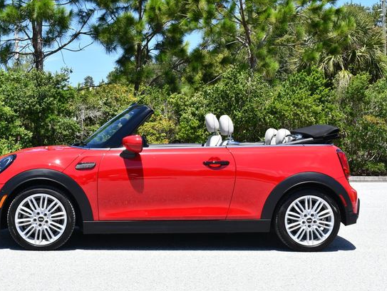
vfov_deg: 21.6
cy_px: 148
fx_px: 761
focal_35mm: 68
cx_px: 162
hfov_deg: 28.5
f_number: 8
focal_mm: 30
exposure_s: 1/250
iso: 180
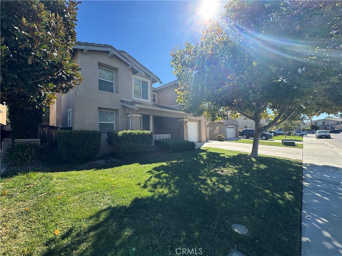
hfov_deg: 102.1
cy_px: 128
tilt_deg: +2.7
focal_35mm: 14
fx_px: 138
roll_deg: +1.3
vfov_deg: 85.7
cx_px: 171
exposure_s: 1/664
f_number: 2.2
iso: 50
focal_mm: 2.22
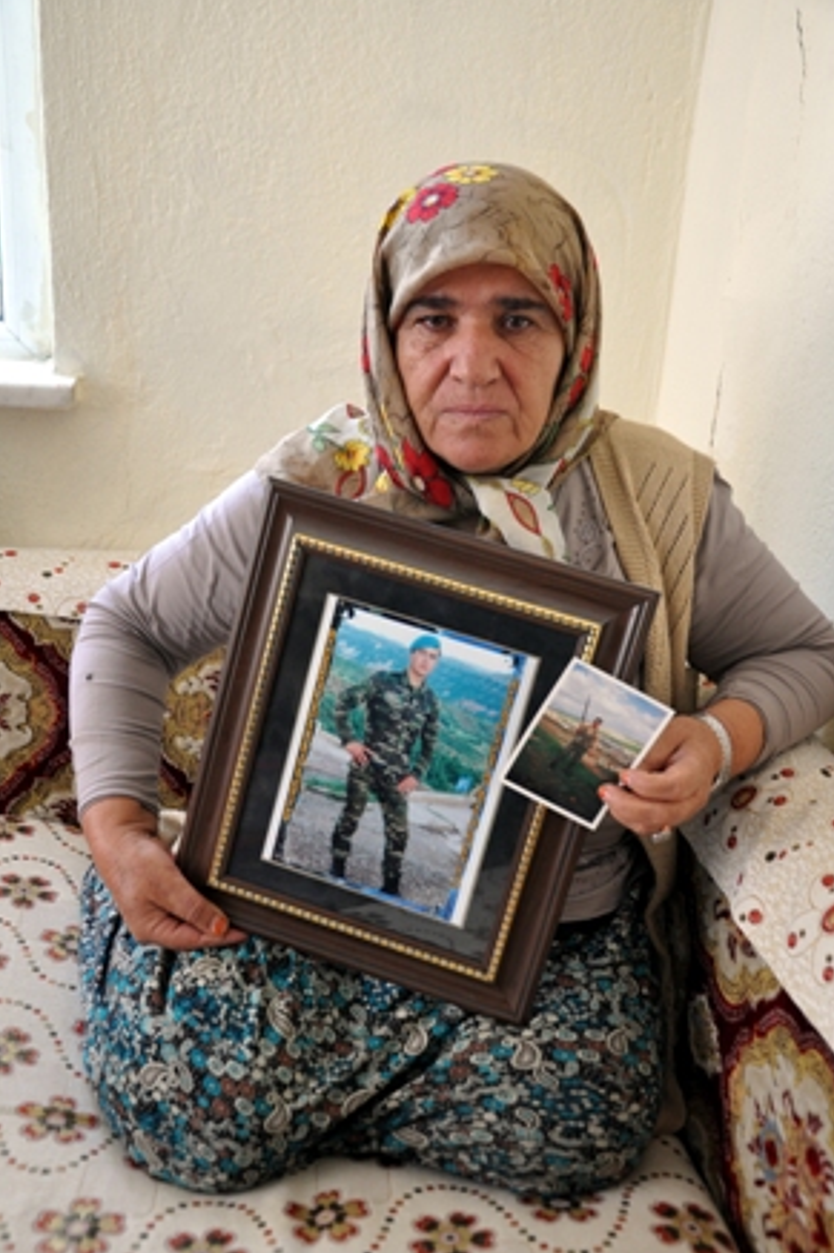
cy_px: 631
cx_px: 413
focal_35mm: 40
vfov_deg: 48.5
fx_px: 1391
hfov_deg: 33.4
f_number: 4
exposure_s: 1/60
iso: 640
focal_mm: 26
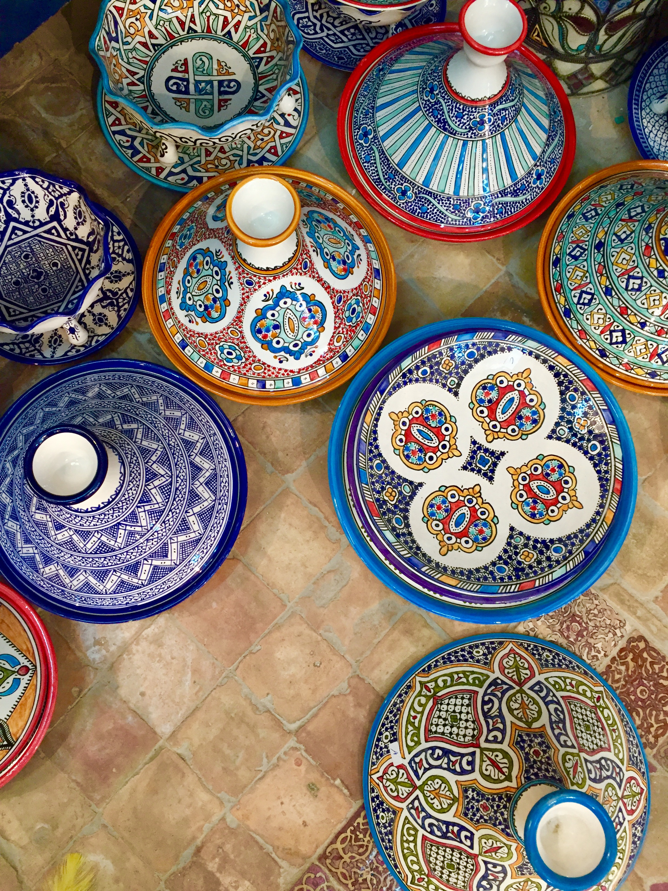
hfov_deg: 48.2
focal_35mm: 29
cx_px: 334
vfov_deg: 61.7
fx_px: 746
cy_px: 446
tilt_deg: -79.1
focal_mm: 4.15
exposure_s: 1/33
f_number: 2.2
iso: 160
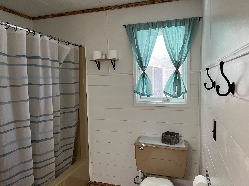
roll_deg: +1.4
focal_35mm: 26
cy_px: 93
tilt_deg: -4.6
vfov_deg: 53.1
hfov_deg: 67.3
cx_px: 124
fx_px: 187
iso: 100
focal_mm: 5.1
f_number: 1.6
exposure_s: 1/60
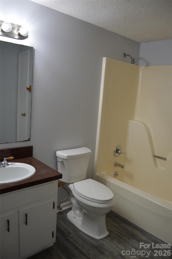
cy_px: 130
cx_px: 86
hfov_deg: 47.8
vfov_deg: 67.4
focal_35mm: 27
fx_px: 194
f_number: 4
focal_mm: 18
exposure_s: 1/60
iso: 400
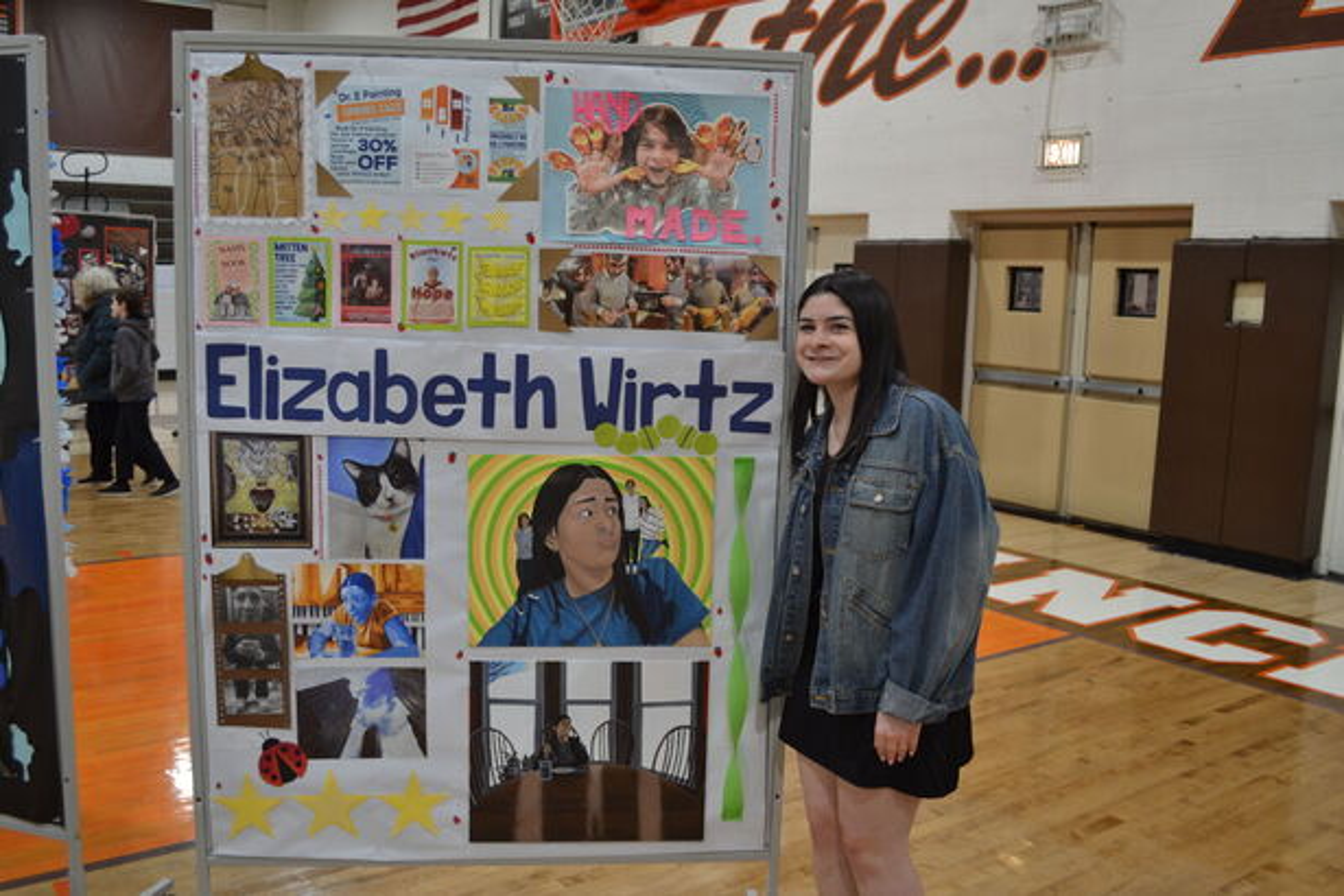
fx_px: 1232
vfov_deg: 40.0
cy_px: 448
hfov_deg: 57.2
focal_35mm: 33
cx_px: 672
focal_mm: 22
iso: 400
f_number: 4
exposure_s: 1/60
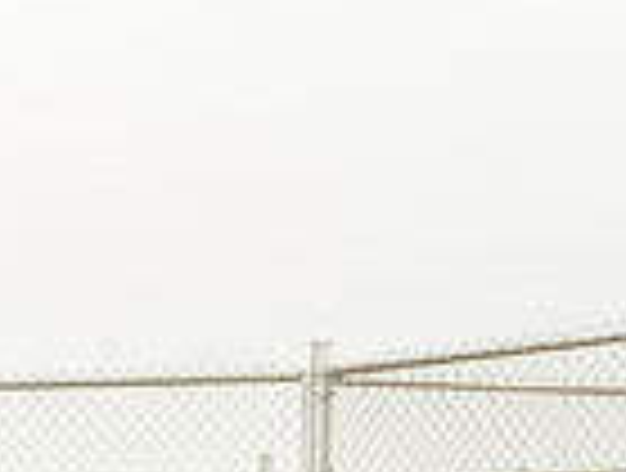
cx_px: -585
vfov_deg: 9.1
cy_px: 737
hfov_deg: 11.3
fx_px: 2901
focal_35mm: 160
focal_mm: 40
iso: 400
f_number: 8
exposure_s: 1/250
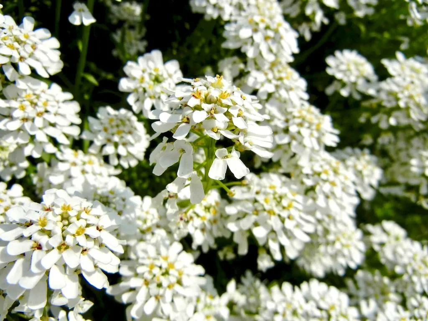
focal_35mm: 30
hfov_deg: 60.0
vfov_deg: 46.8
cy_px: 160
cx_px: 214
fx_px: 371
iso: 160
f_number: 7
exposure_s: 1/1071
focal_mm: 5.4
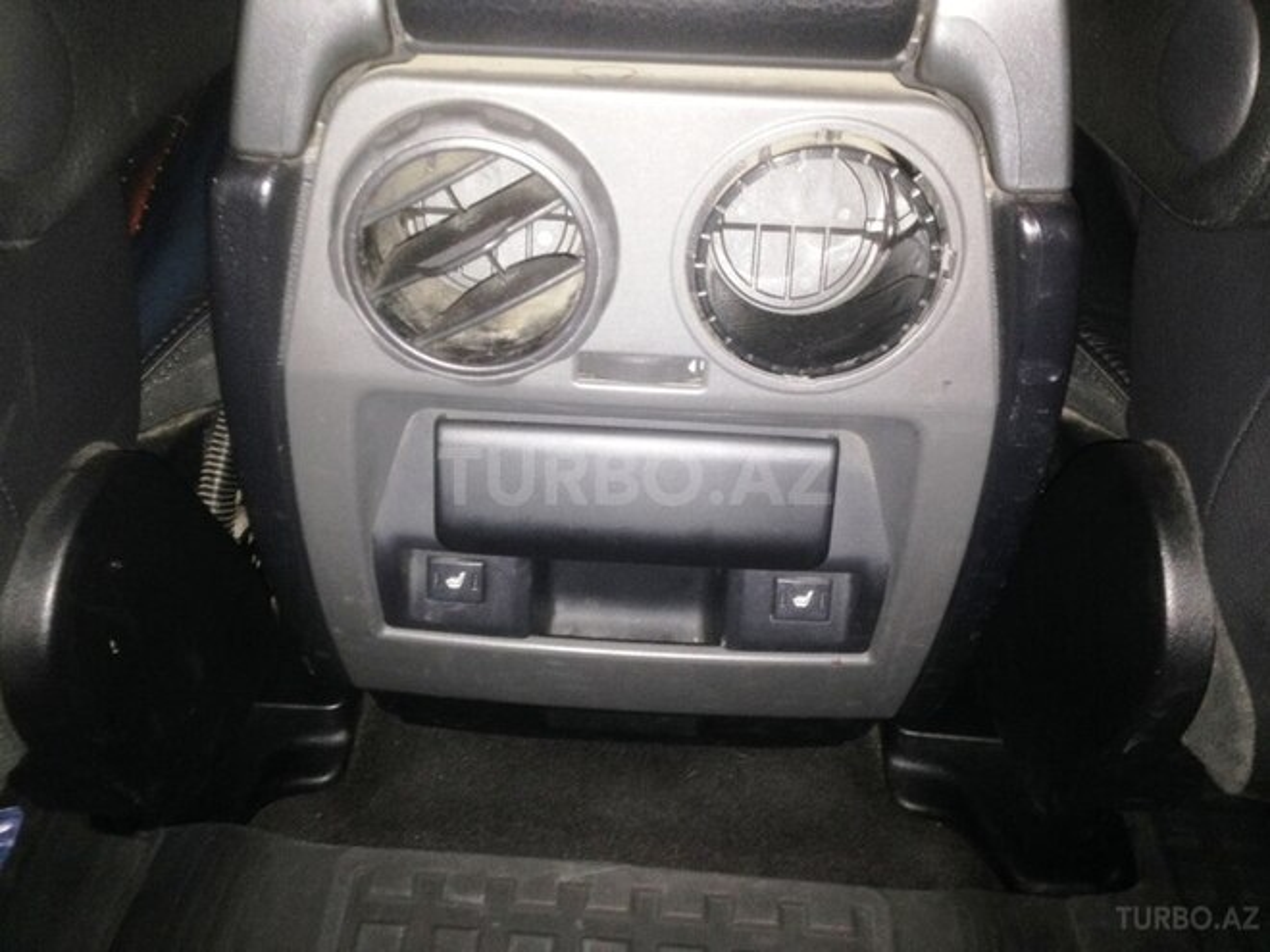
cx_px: 635
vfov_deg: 42.9
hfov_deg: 55.4
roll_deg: -4.2
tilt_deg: -38.5
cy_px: 476
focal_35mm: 33
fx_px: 1211
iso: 160
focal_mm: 4.12
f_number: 2.4
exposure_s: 1/16
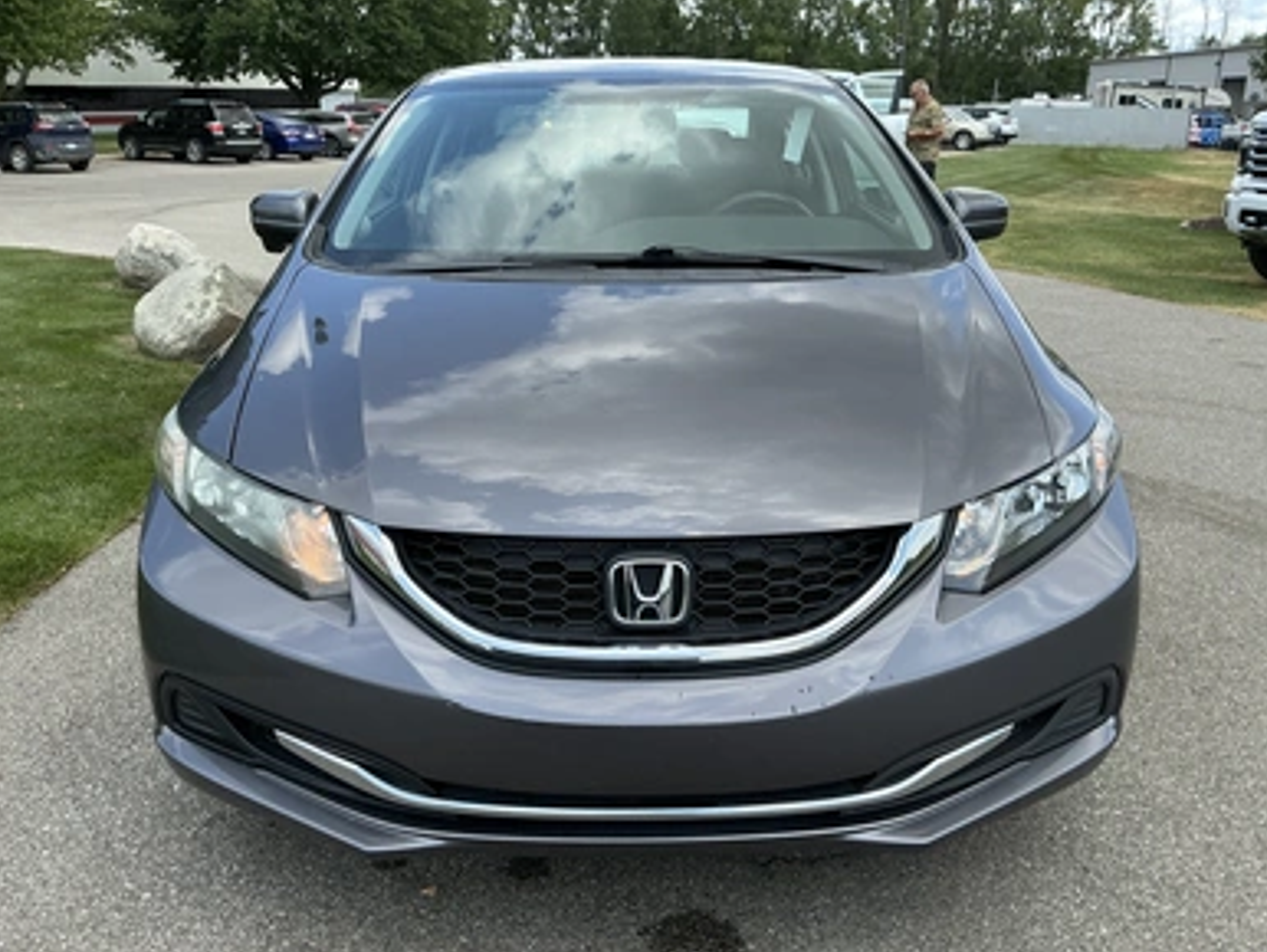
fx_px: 1062
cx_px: 643
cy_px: 486
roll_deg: -1.5
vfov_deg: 48.3
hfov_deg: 61.6
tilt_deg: -19.4
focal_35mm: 29
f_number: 1.8
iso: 25
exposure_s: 1/816
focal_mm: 3
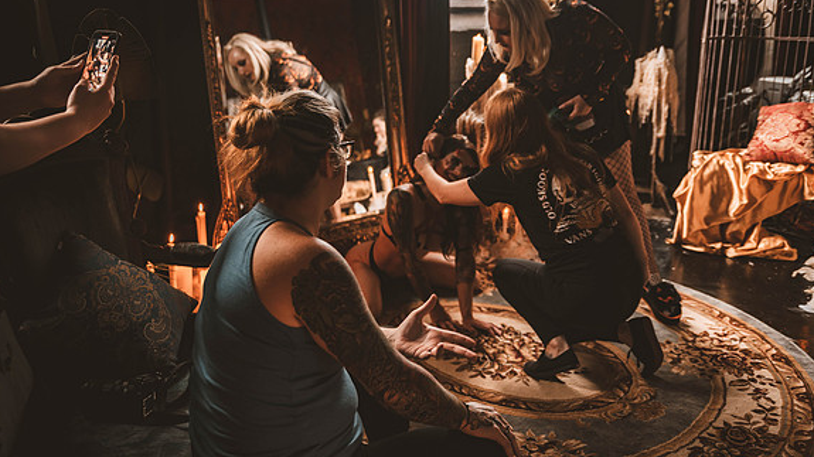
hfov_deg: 54.0
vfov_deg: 31.9
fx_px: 798
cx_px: 406
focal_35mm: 37
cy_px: 199
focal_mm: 35
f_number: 2.8
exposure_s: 1/125
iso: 800
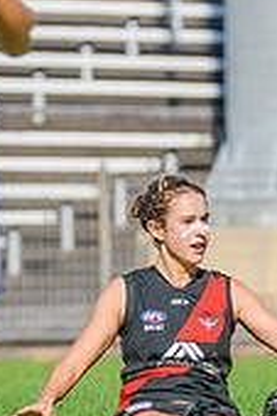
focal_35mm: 1892
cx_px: 201
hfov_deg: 0.7
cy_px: 308
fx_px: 21880
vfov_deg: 1.1
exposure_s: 1/1600
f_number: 9
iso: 640
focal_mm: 380
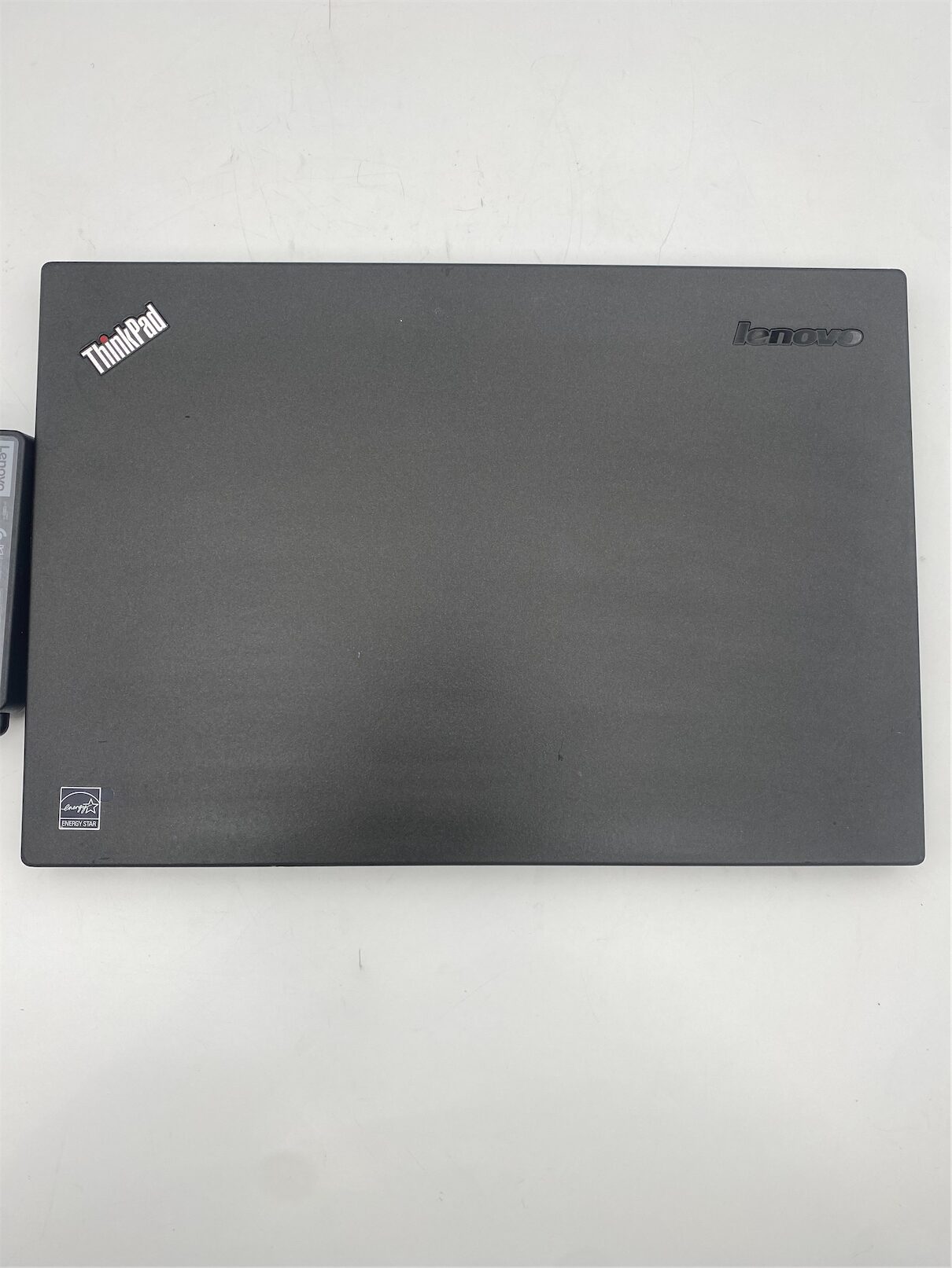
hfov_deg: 53.1
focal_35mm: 26
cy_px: 634
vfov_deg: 67.3
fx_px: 953
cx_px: 476
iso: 32
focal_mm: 4.25
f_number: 1.8
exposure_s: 1/142
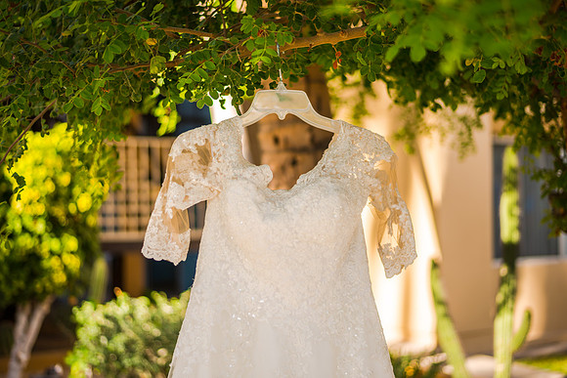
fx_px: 788
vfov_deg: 27.0
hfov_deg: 39.6
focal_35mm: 50
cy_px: 189
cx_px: 284
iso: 50
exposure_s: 1/1000
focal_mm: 50
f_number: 1.8
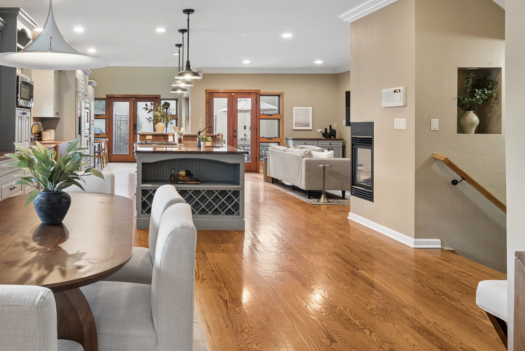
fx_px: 423
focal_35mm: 29
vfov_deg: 44.5
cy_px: 125
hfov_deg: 60.0
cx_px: 129
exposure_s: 1/8
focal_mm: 19
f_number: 8
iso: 640
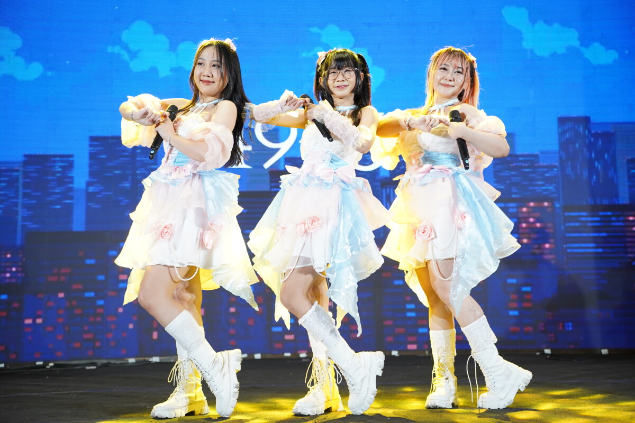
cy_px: 212
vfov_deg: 31.9
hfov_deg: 46.4
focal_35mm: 42
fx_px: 741
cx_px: 318
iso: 800
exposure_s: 1/160
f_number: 2.8
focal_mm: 42
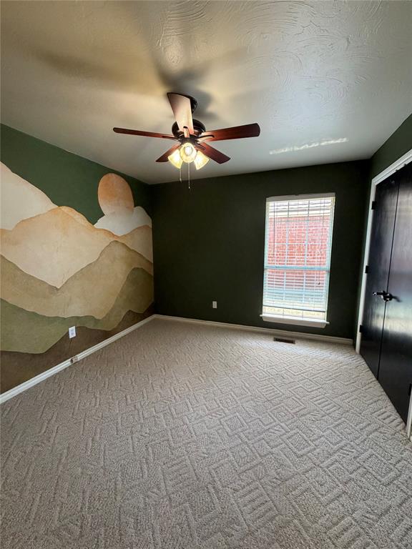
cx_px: 206
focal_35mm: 14
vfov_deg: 102.1
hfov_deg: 85.7
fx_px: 222
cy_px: 274
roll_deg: +0.7
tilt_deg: -7.6
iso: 320
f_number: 2.2
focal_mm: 2.22
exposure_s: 1/91
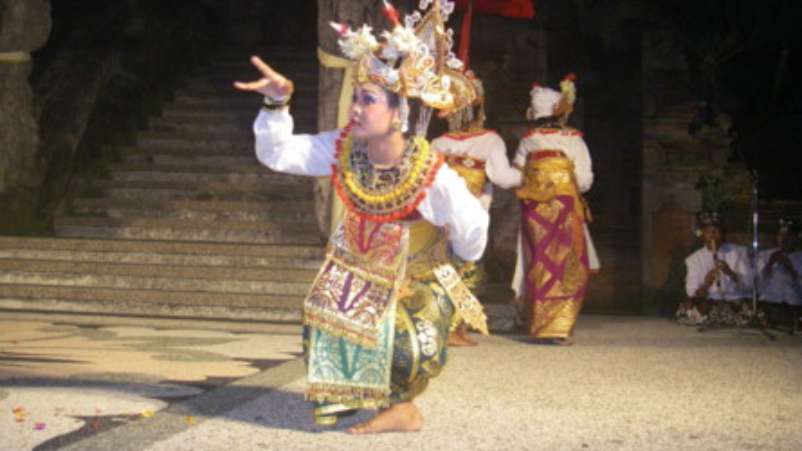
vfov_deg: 22.1
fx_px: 1148
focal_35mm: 54
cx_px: 402
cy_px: 155
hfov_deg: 38.5
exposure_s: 1/60
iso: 400
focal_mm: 8.1
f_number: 3.5
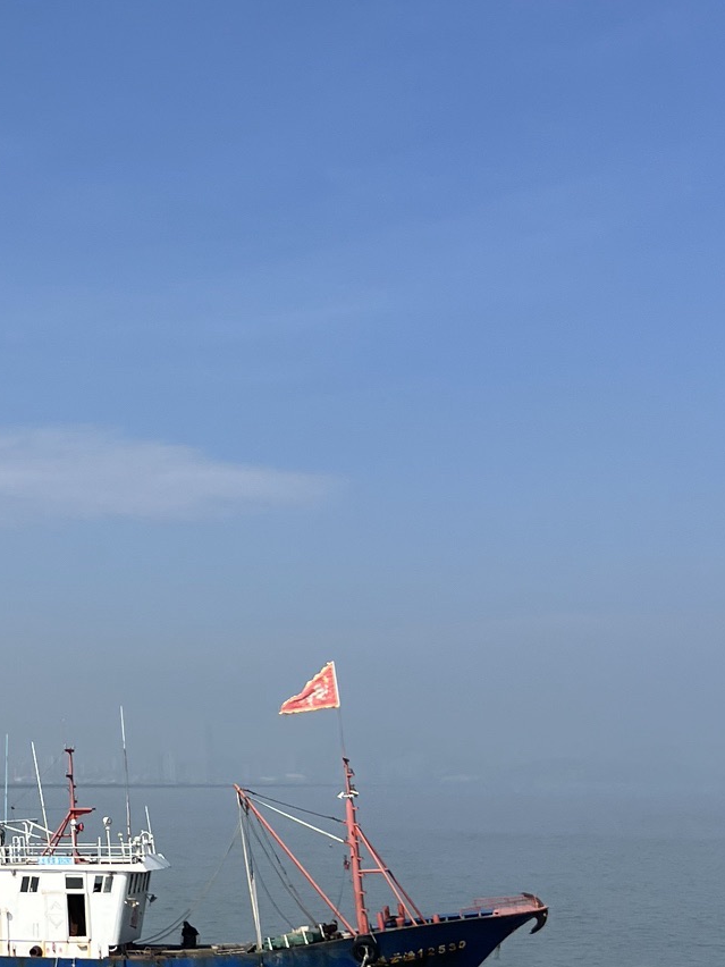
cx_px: -106
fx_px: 1703
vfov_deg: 31.7
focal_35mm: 61
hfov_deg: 22.4
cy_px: 493
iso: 50
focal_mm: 5.7
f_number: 1.5
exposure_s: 1/6993
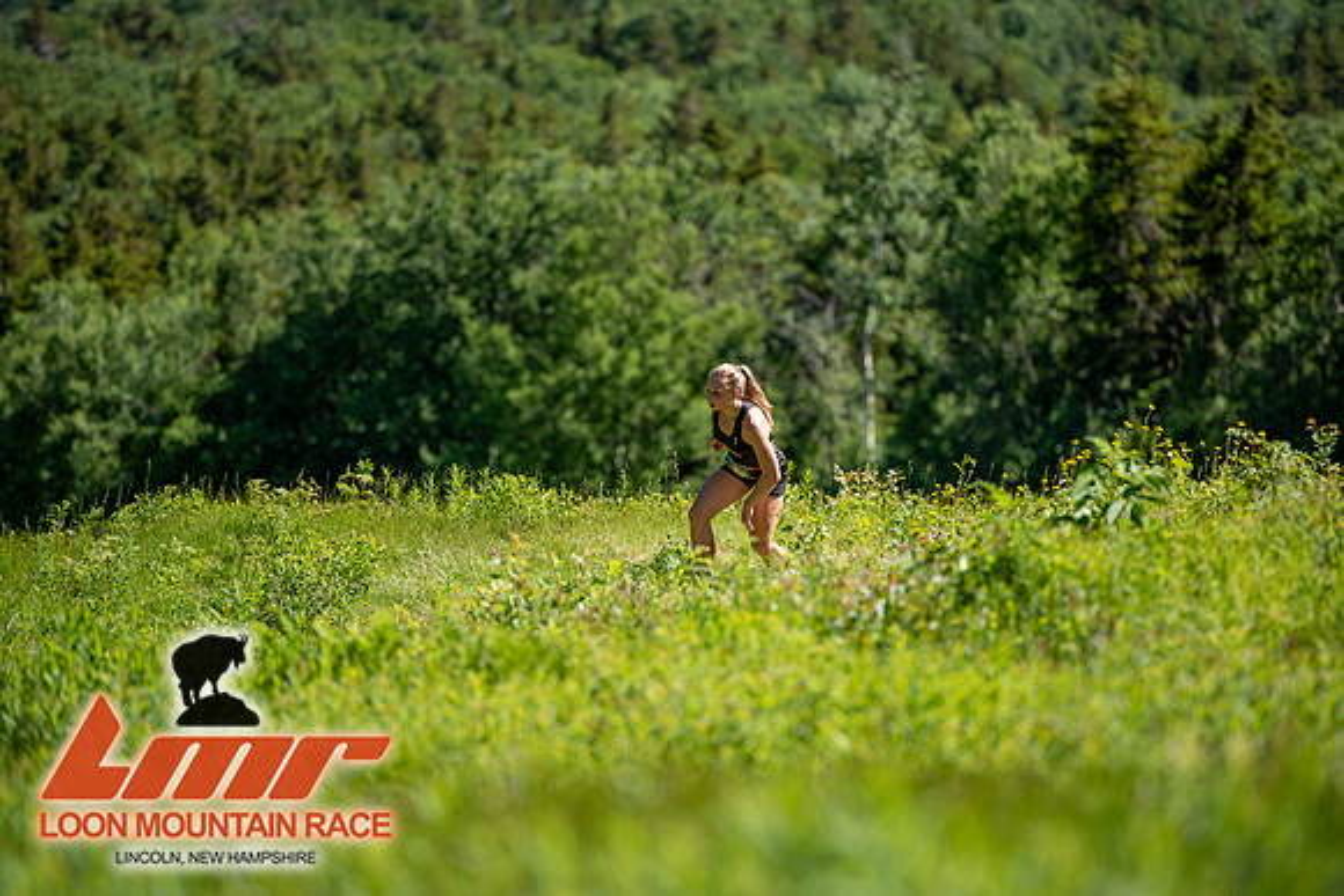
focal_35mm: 200
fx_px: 7468
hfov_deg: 10.3
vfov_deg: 6.9
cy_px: 448
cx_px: 672
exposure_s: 1/800
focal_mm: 200
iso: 100
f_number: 3.5
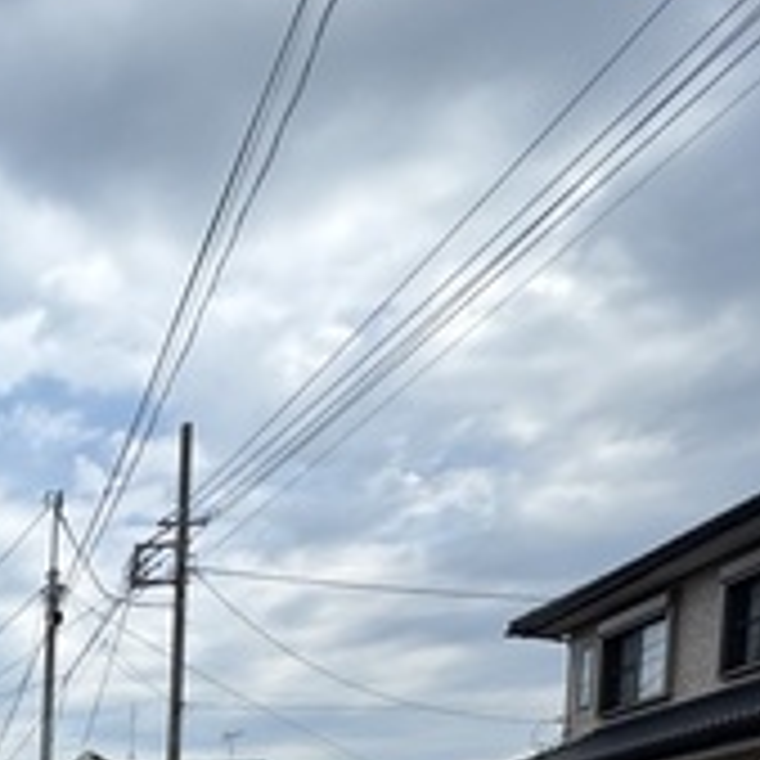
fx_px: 1167
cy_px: 1016
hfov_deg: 25.7
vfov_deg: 28.7
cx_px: -409
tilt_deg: -3.8
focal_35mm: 47
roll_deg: +0.0
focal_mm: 2.22
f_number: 2.2
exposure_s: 1/636
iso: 40
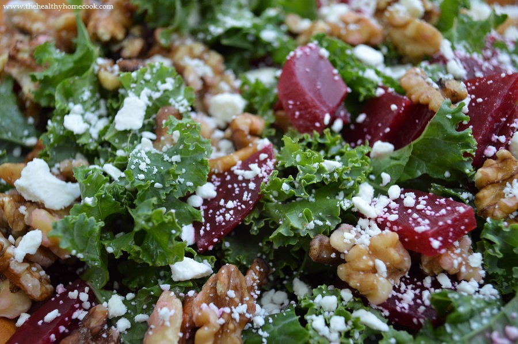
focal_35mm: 44
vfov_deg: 30.8
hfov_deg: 45.0
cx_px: 259
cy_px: 172
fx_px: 625
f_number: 4.5
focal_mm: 29
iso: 1600
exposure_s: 1/500
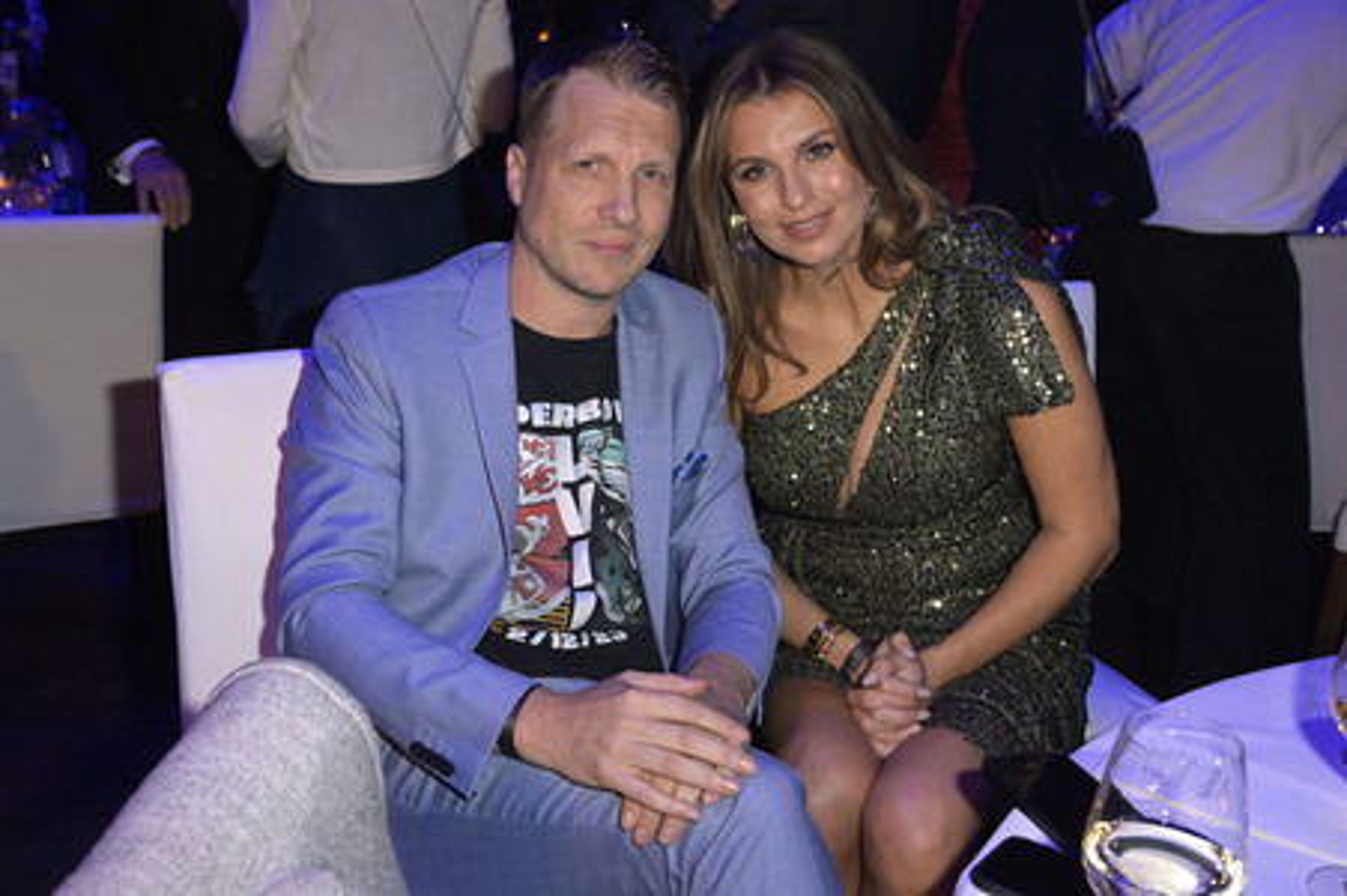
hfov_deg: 55.8
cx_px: 674
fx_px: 1271
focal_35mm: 34
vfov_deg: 38.8
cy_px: 448
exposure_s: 1/125
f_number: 5.6
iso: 2500
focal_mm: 34
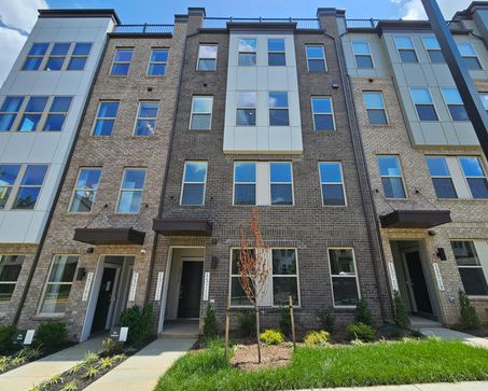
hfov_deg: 100.6
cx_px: 252
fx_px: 202
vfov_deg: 88.0
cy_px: 199
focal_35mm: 14
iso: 50
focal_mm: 2.2
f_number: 2.2
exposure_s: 1/1453
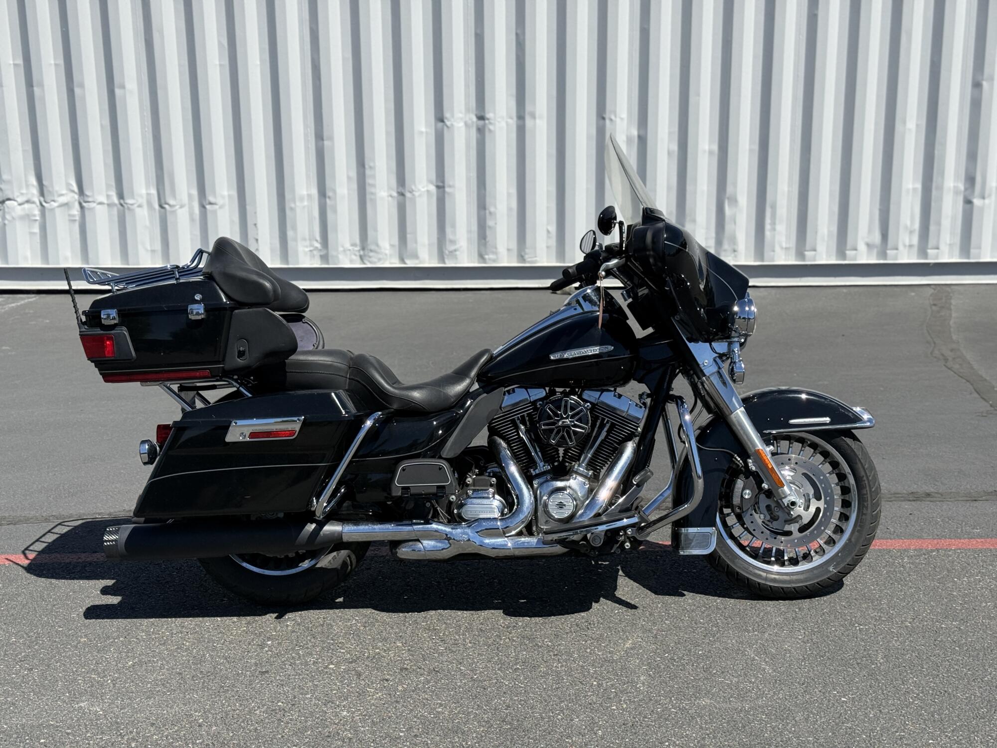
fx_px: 1382
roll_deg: +0.5
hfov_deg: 39.7
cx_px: 498
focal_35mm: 48
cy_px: 374
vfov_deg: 30.3
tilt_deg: -11.7
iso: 64
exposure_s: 1/6024
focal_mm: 6.76
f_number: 1.78
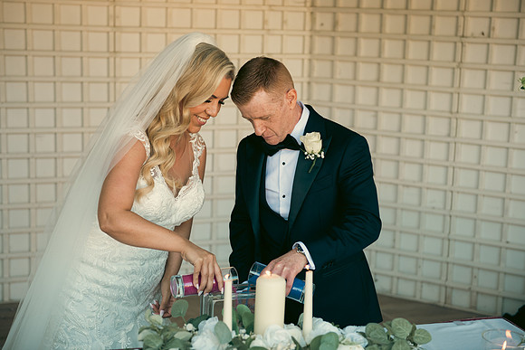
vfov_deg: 22.6
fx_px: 875
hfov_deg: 33.4
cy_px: 175
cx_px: 262
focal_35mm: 60
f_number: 3.5
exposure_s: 1/250
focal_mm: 60
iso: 320
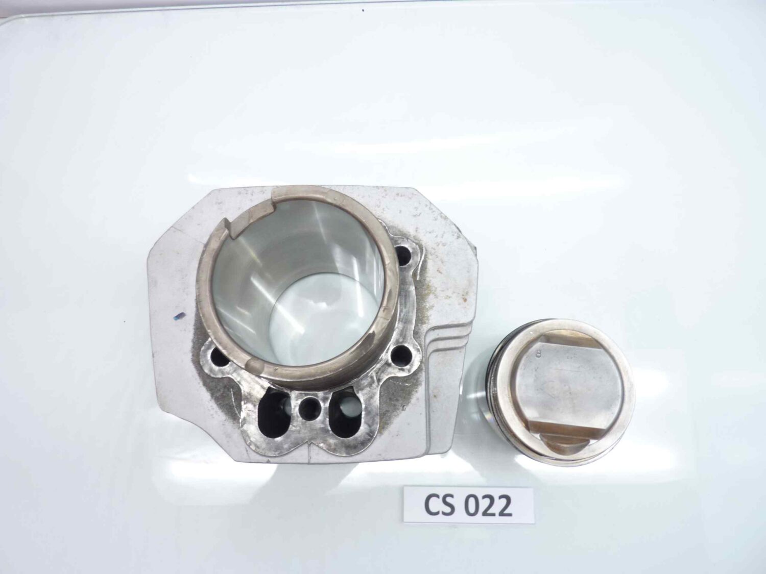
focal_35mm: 25
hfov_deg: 69.4
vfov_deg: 54.9
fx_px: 553
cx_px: 383
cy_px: 287
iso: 80
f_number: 3.3
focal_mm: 4.1
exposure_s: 1/10
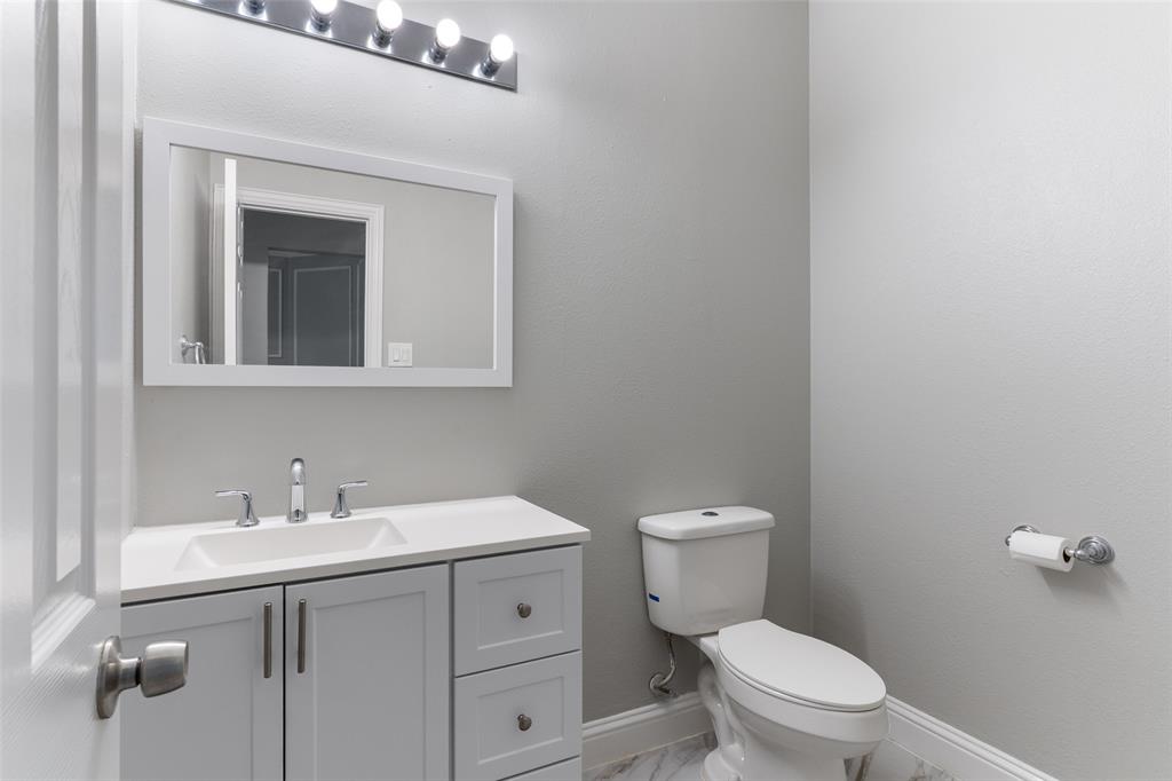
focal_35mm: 18
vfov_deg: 67.3
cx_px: 586
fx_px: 586
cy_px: 390
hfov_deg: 90.0
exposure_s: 1/4
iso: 400
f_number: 10
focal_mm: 18
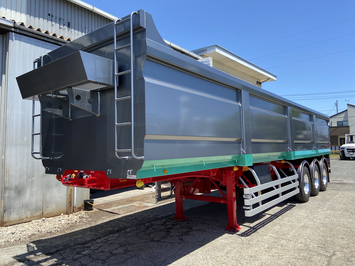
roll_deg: +0.6
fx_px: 267
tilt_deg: +4.5
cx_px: 178
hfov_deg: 67.3
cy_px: 133
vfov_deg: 53.1
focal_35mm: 26
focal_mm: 4.25
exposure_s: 1/1300
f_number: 1.8
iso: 32
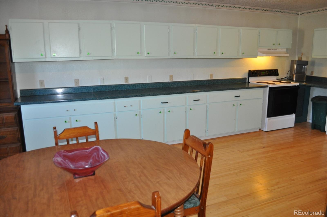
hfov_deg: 67.5
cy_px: 108
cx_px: 164
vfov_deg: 47.8
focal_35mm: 27
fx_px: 245
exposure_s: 1/60
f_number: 3.5
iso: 800
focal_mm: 18
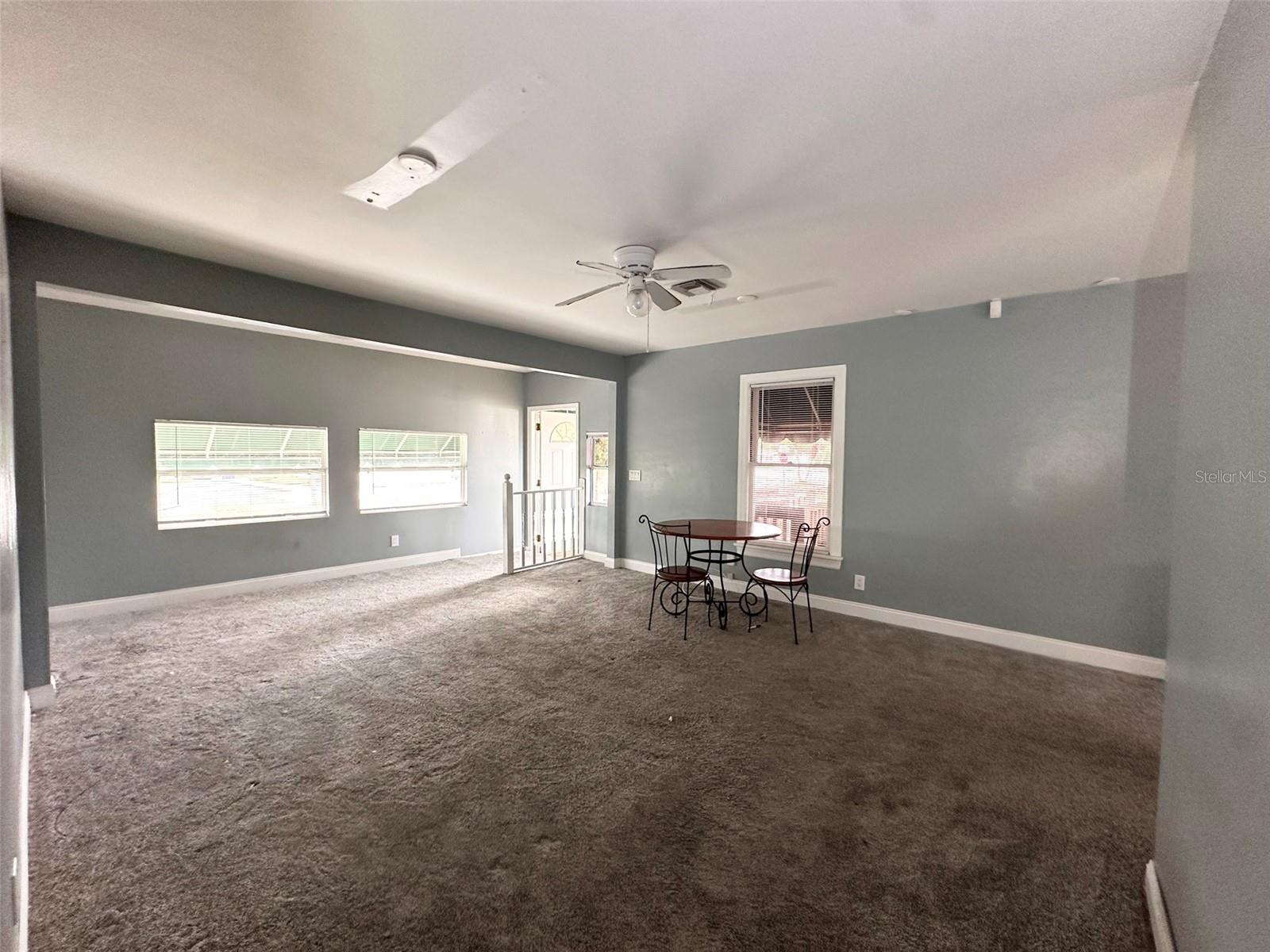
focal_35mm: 14
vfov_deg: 85.7
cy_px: 476
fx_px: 514
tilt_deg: -0.7
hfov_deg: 102.1
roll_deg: -0.9
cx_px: 635
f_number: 2.2
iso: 320
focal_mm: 2.22
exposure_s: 1/49
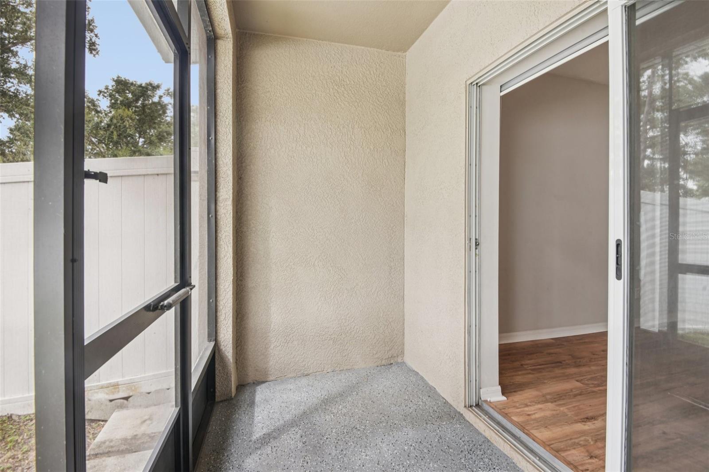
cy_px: 236
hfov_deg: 96.7
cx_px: 354
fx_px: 315
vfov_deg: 73.7
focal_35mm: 16
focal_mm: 16
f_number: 9
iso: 400
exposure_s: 1/25
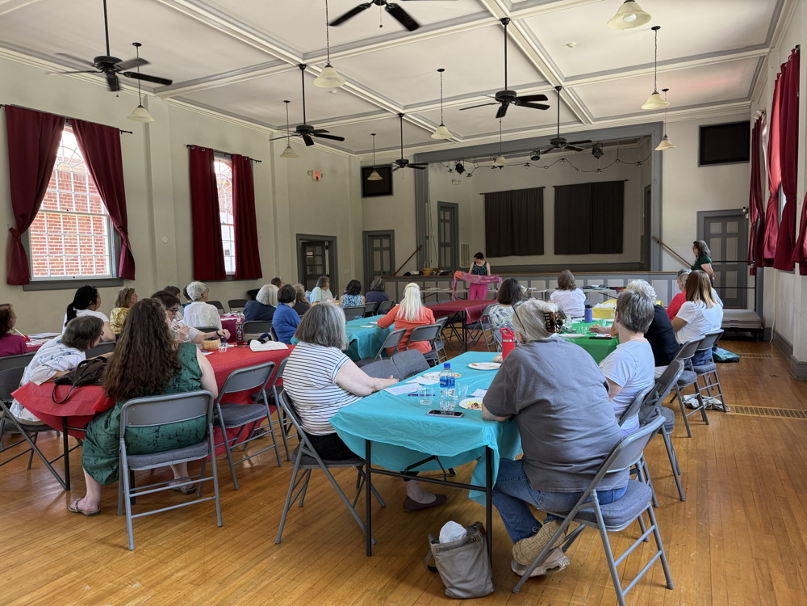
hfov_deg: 71.6
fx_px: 560
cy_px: 303
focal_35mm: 24
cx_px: 404
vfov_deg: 56.8
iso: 200
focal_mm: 6.76
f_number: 1.78
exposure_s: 1/121
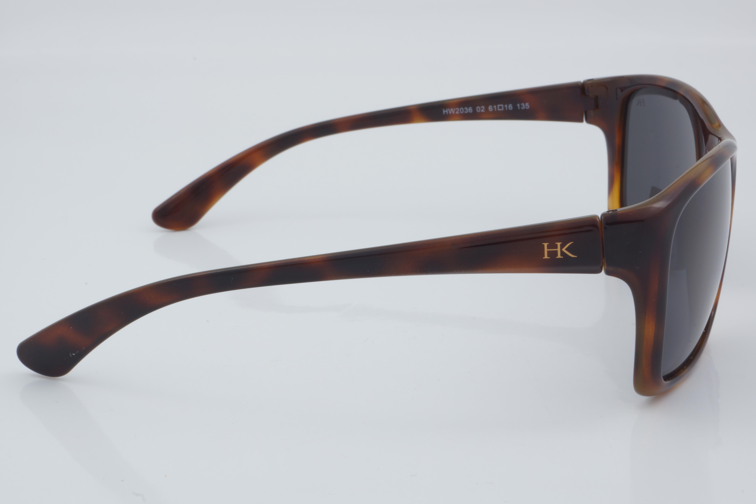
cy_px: 252
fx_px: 1575
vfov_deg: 18.2
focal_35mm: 75
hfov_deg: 27.0
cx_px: 378
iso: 100
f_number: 32
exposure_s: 1/4
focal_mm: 50
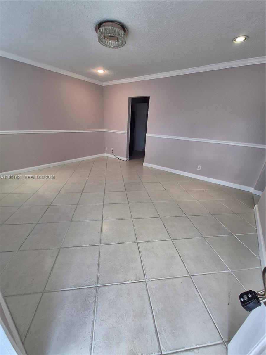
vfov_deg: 106.2
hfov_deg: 89.9
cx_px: 133
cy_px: 178
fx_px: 133
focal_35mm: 13
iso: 50
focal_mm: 1.74
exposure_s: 1/60
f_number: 2.2
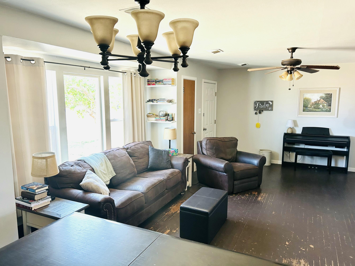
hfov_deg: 67.3
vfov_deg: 53.1
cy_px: 133
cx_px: 178
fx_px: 267
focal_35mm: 26
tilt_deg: -8.4
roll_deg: +0.7
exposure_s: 1/119
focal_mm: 5.7
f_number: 1.5
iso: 125
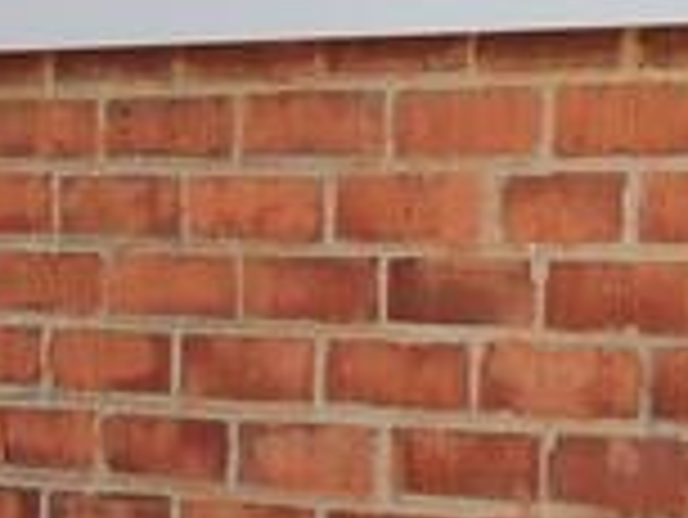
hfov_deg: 6.6
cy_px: 495
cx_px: -908
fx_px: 5709
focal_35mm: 287
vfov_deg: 5.2
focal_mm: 7.6
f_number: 3.4
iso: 100
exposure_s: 1/160
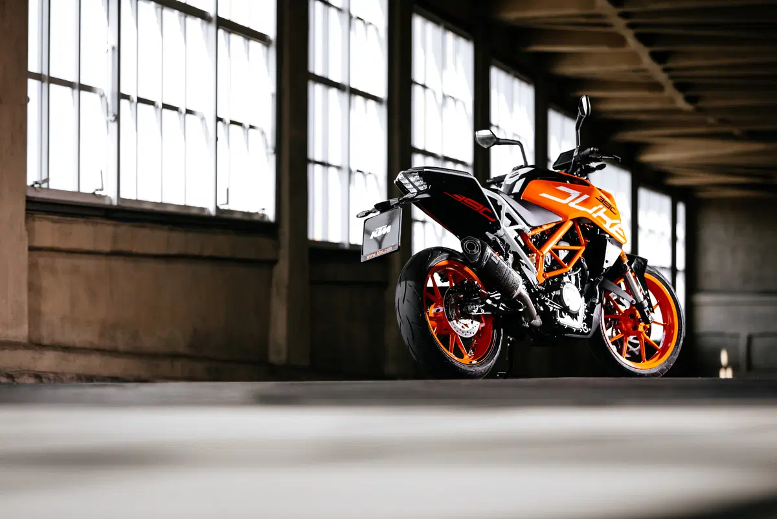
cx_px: 388
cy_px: 260
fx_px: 2375
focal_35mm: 110
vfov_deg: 12.5
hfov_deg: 18.6
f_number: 3.2
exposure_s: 1/500
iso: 200
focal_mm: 110
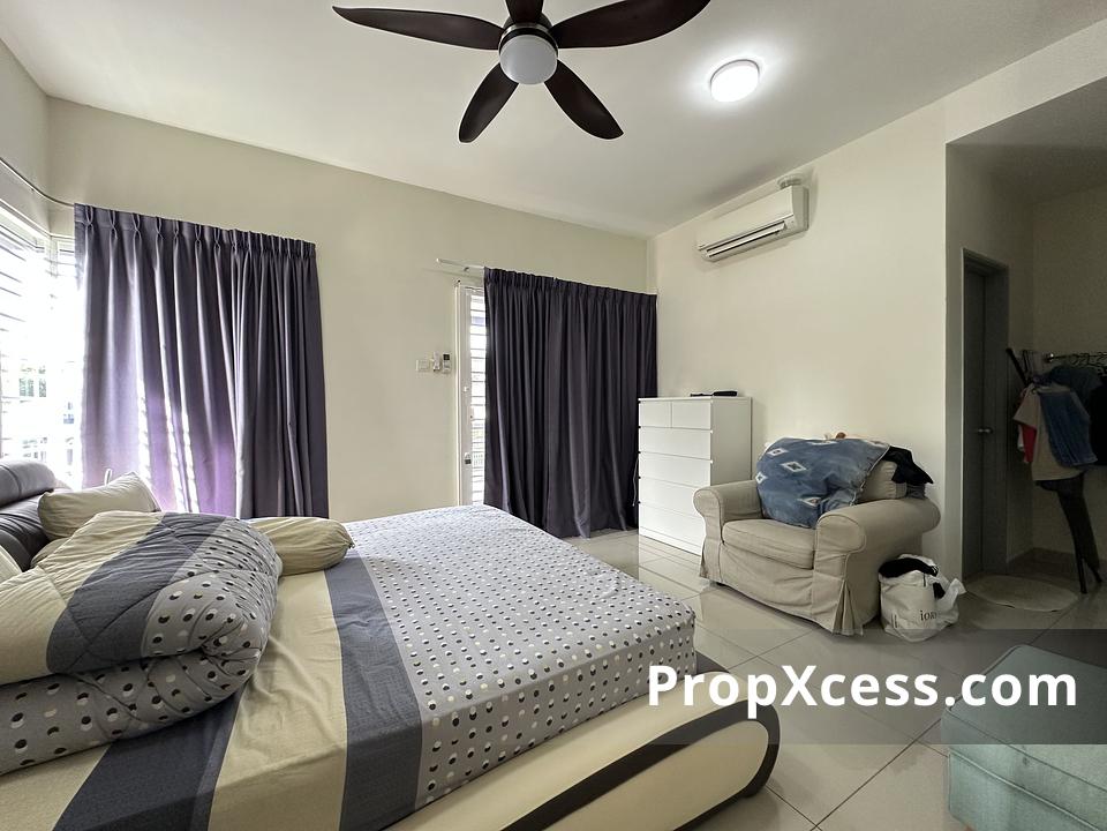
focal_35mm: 14
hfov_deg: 102.1
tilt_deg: -0.9
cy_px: 416
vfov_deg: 85.7
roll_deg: +0.0
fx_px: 448
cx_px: 554
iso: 160
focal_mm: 2.22
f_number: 2.2
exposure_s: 1/99
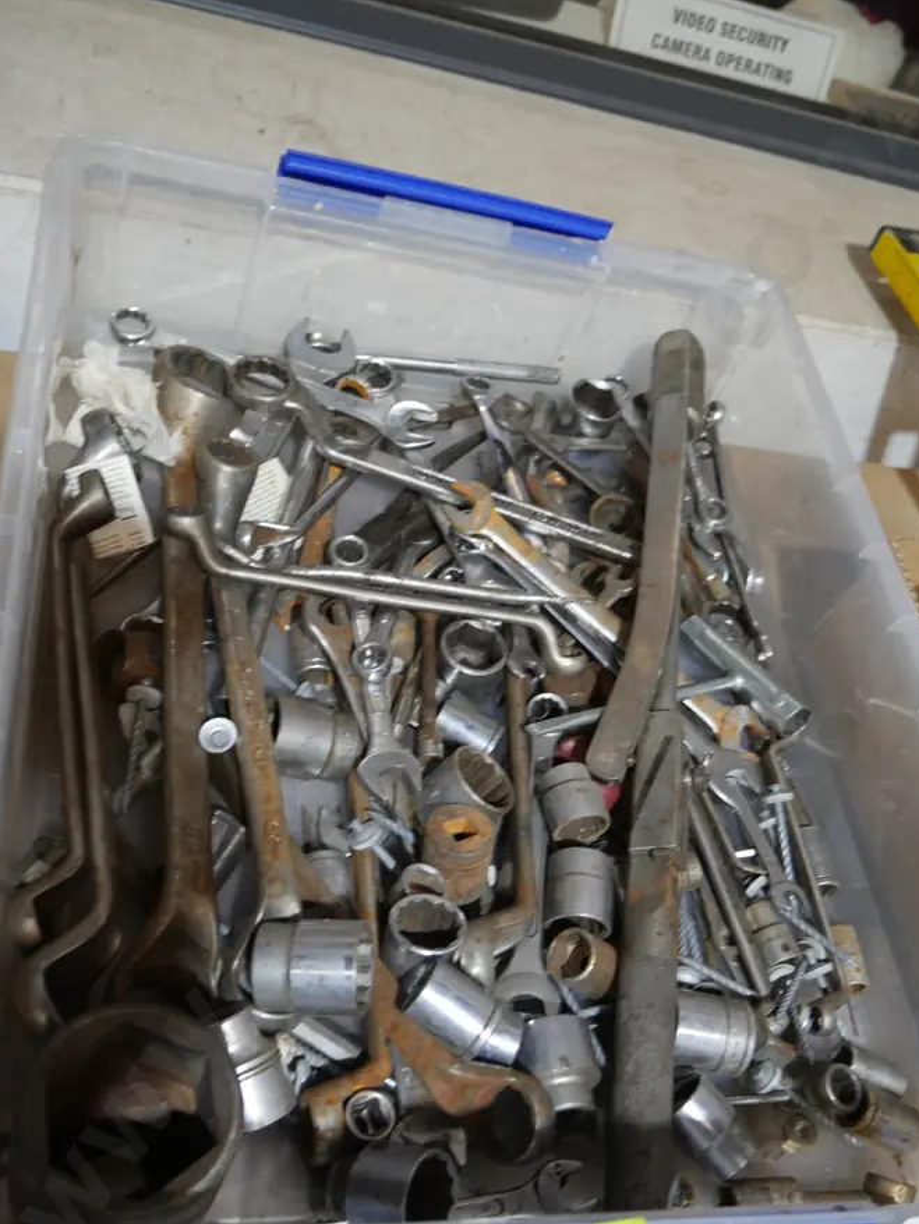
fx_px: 1238
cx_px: 469
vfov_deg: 52.5
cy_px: 668
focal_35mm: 35
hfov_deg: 40.7
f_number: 3.6
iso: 500
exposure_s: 1/60
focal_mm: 15
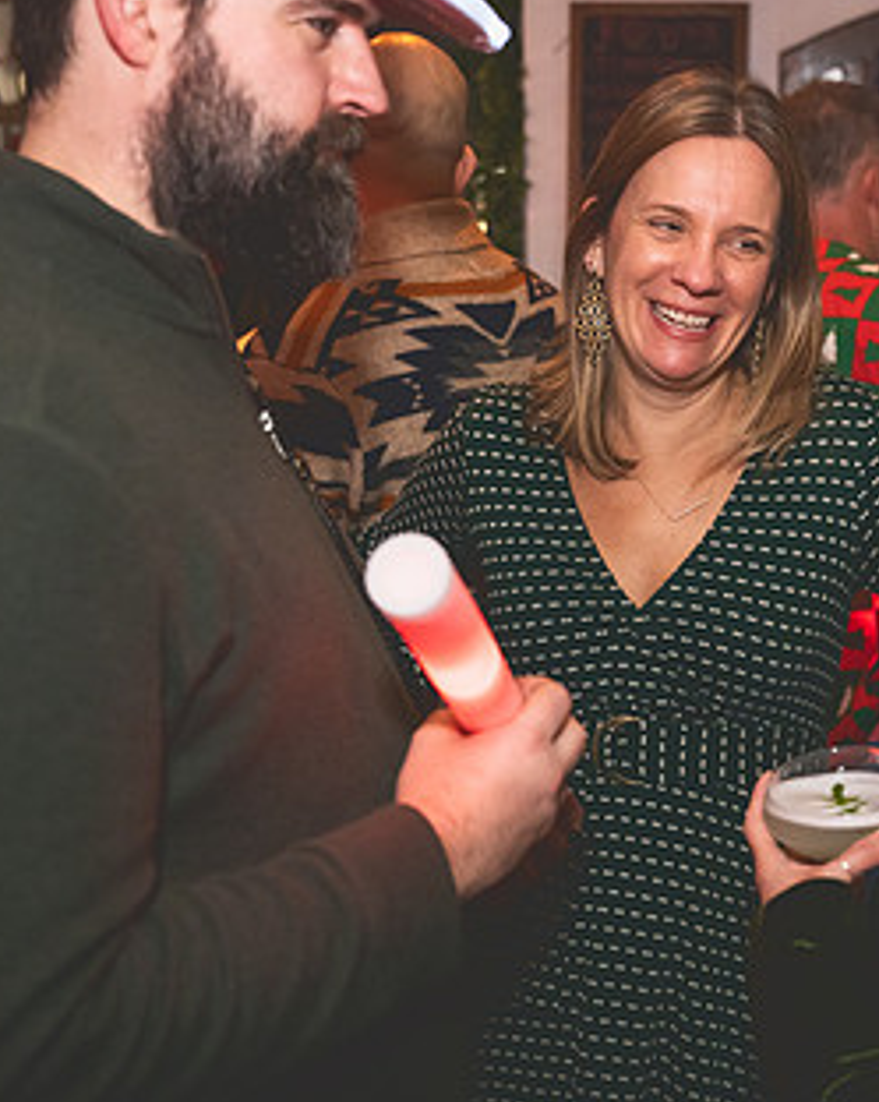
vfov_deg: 34.8
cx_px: 660
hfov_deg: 27.7
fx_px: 1759
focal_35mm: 54
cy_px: 514
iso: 3200
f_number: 2.8
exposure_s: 1/100
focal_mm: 30.5
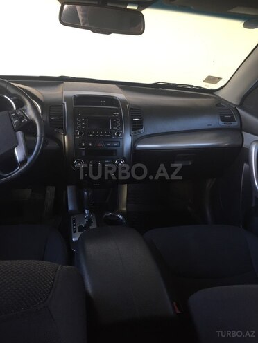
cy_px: 172
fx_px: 288
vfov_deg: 61.7
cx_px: 129
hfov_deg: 48.2
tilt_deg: -24.9
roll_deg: -5.4
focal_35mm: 29
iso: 32
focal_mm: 4.15
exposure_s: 1/33
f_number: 2.2
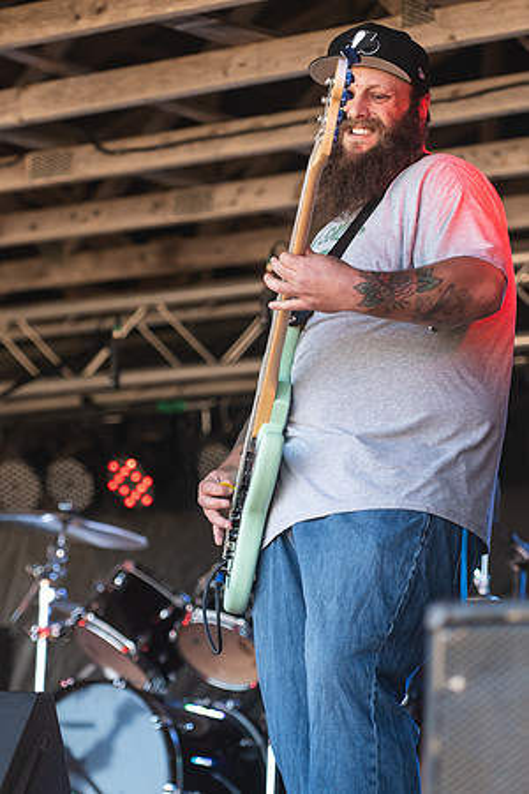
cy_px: 414
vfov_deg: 11.7
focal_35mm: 176
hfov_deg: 7.8
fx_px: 3885
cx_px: 308
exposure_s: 1/800
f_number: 2.8
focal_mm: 110
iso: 500
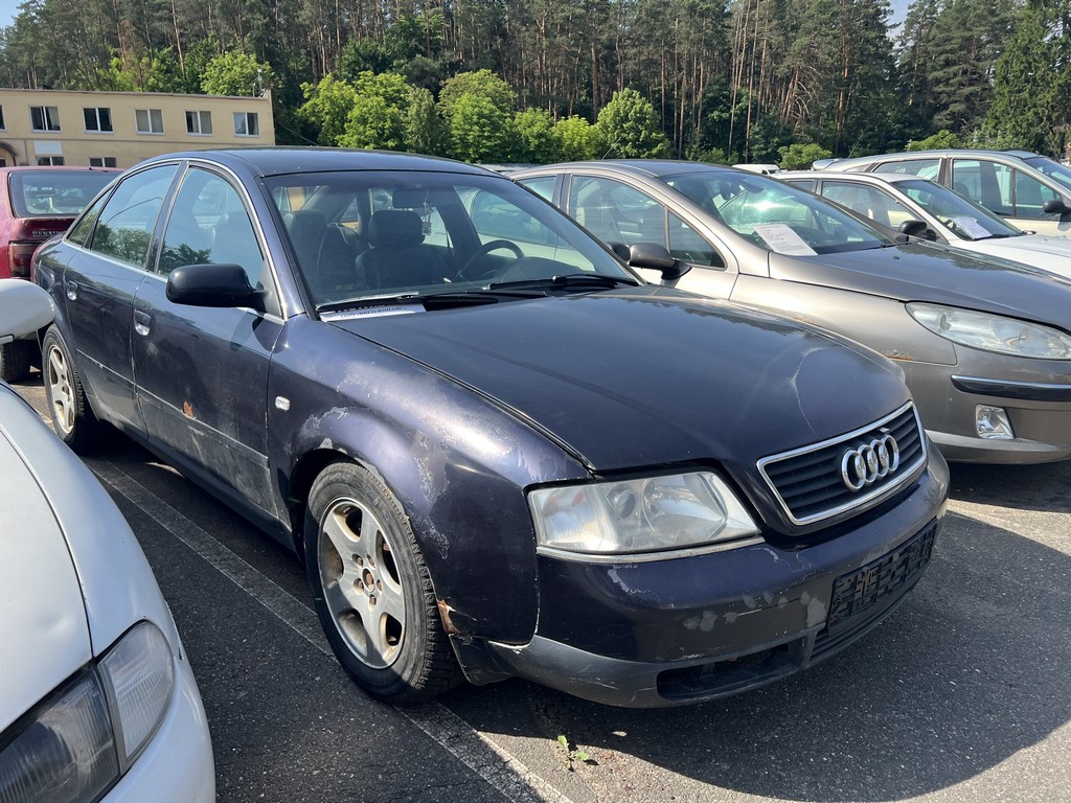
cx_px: 536
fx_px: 804
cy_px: 402
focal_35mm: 26
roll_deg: -0.8
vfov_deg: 53.1
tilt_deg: -15.5
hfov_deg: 67.3
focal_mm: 5.7
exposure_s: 1/1808
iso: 50
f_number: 1.5
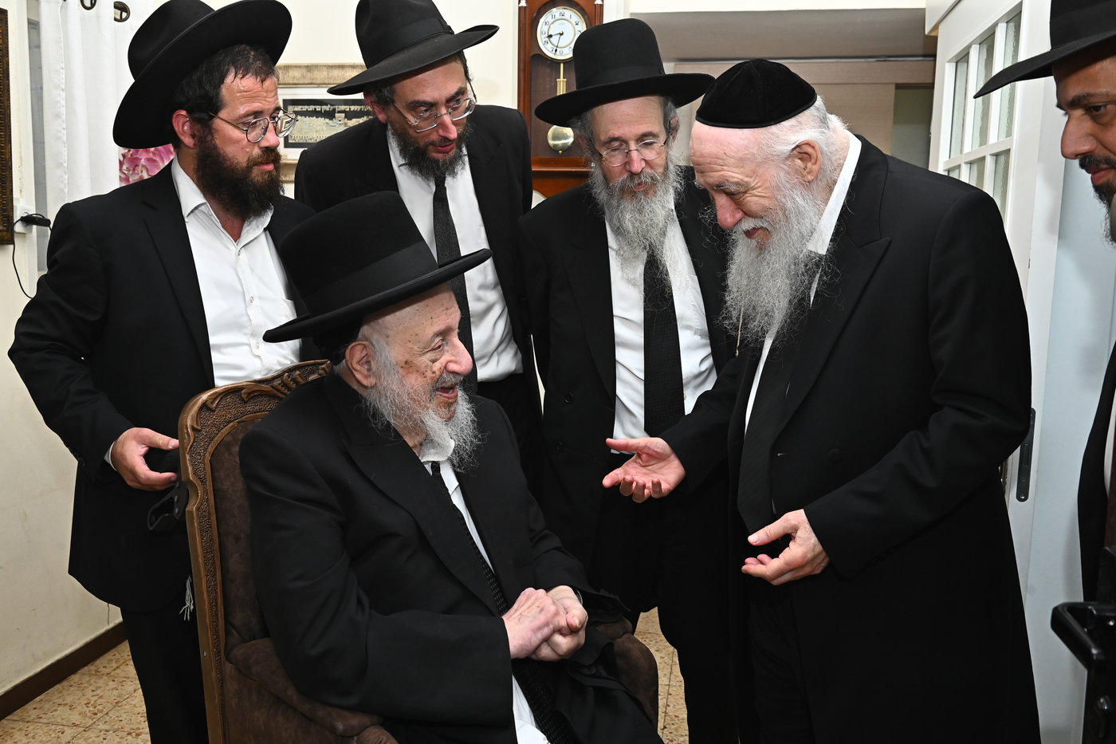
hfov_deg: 58.7
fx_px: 992
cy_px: 372
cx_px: 558
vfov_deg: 41.1
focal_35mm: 32
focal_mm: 32
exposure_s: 1/200
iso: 2000
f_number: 7.1
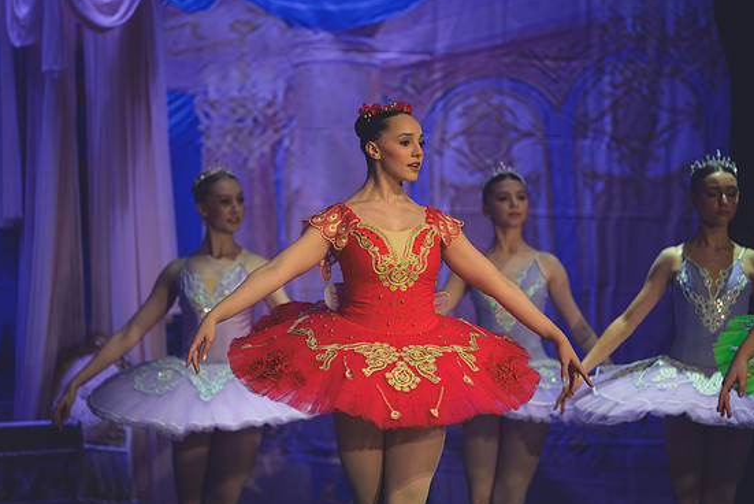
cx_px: 389
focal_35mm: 200
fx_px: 4191
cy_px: 261
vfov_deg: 6.9
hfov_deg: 10.3
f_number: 2.8
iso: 900
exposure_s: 1/320
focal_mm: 190
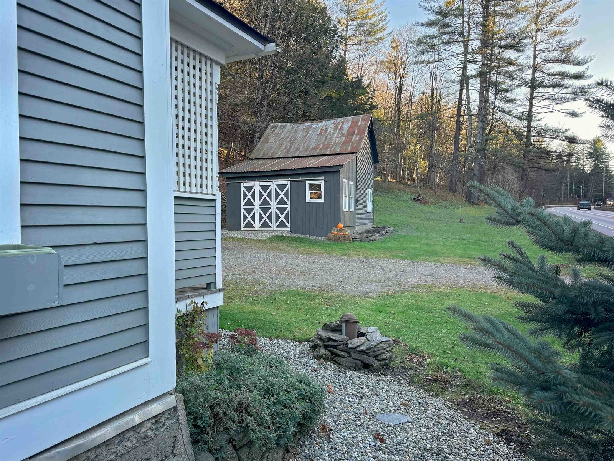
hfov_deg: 71.6
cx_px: 307
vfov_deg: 56.8
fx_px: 426
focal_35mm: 24
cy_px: 230
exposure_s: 1/197
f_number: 1.78
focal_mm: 6.76
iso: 64
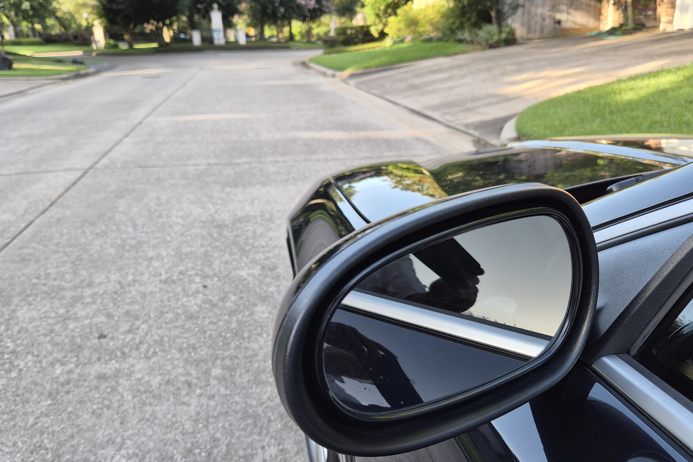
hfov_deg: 60.1
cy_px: 285
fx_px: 597
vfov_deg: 42.1
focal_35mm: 31
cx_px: 394
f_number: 1.8
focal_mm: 5.4
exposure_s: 1/180
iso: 32
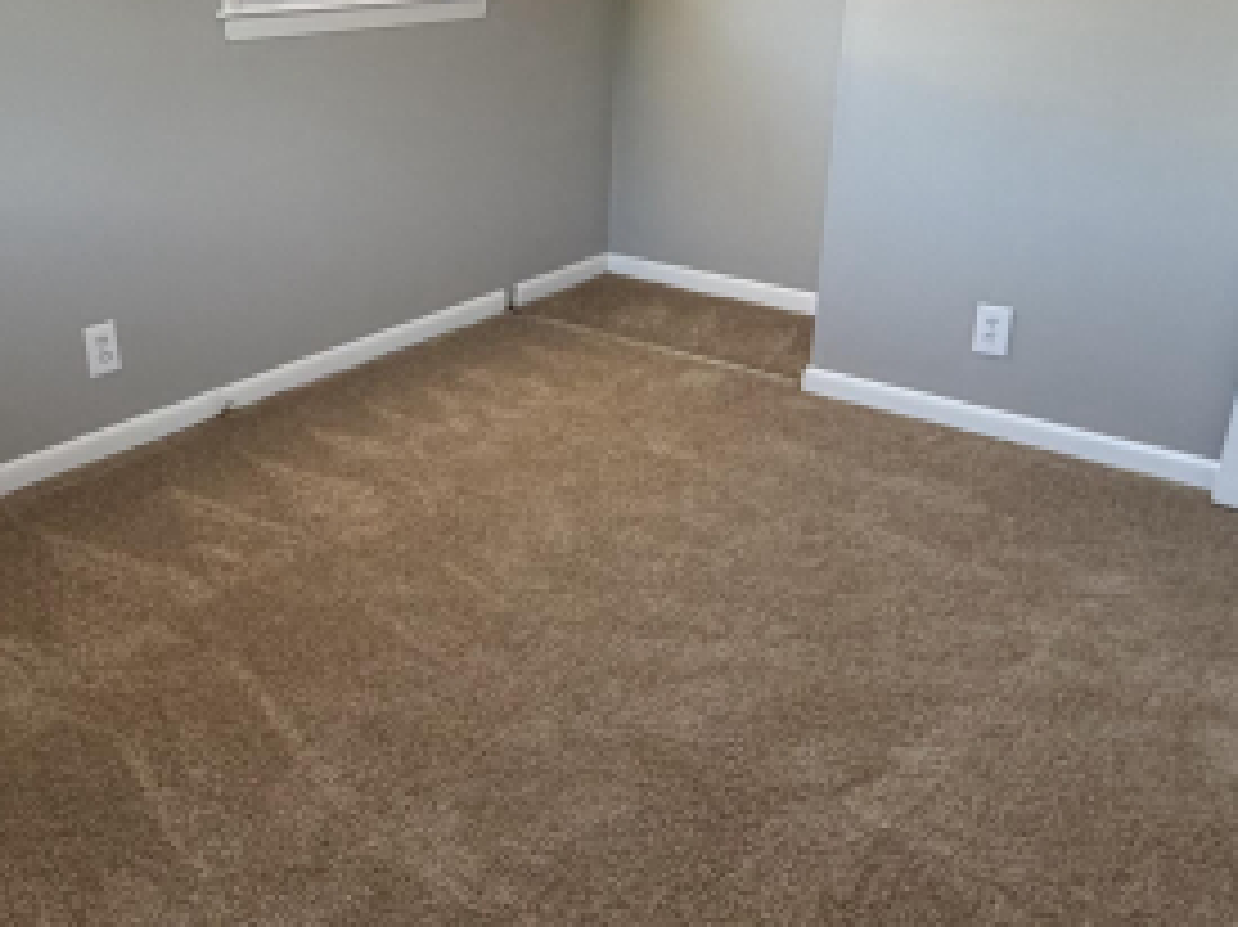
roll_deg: +1.8
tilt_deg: -23.2
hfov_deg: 53.7
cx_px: 515
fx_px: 1215
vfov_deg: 41.8
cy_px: 441
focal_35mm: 34
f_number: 2.2
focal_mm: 2.22
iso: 320
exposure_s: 1/72
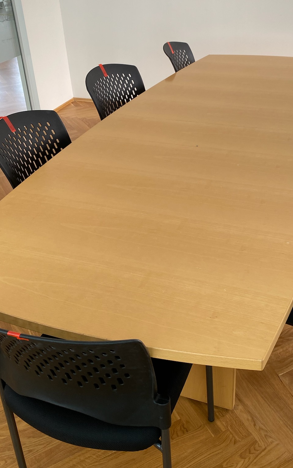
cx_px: 181
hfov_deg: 34.3
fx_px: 473
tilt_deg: -29.5
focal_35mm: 37
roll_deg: +1.9
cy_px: 209
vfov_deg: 52.6
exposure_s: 1/121
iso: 64
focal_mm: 4.25
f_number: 1.8
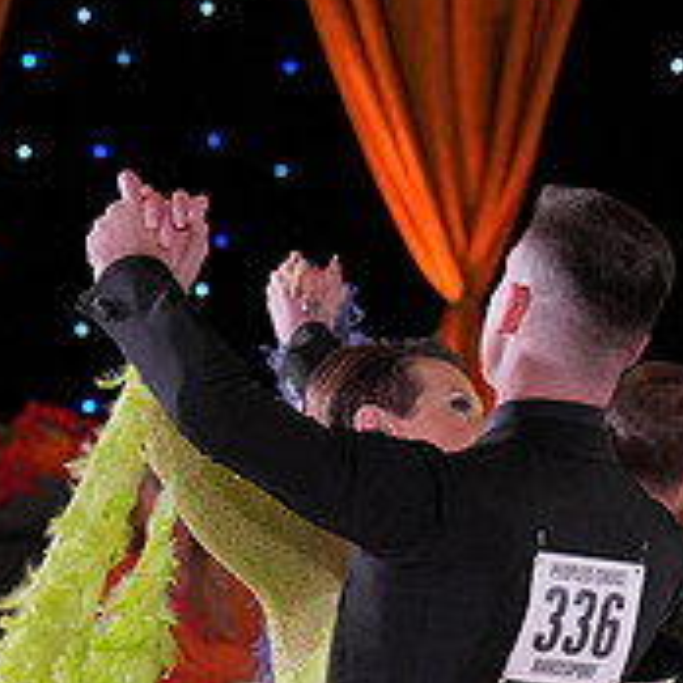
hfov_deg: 6.7
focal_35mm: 260
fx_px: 5804
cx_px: 469
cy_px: 1044
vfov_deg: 6.6
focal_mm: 92
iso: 1250
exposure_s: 1/400
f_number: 4
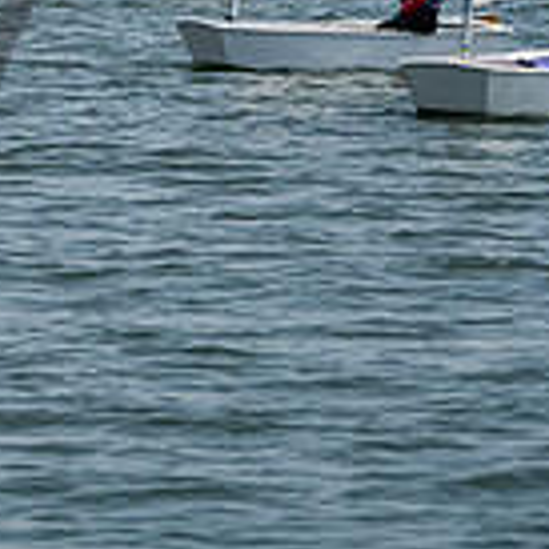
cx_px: -377
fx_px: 8236
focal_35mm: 459
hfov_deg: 3.8
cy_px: -210
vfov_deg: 3.8
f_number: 6.7
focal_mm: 125
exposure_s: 1/1600
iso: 320
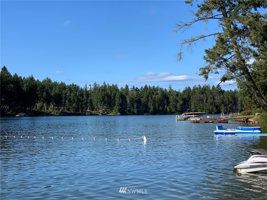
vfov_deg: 28.0
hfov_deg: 36.8
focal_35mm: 52
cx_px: 134
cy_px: 100
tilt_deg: +1.8
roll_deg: +0.2
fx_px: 401
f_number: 2.4
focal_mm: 6
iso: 16
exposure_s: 1/856
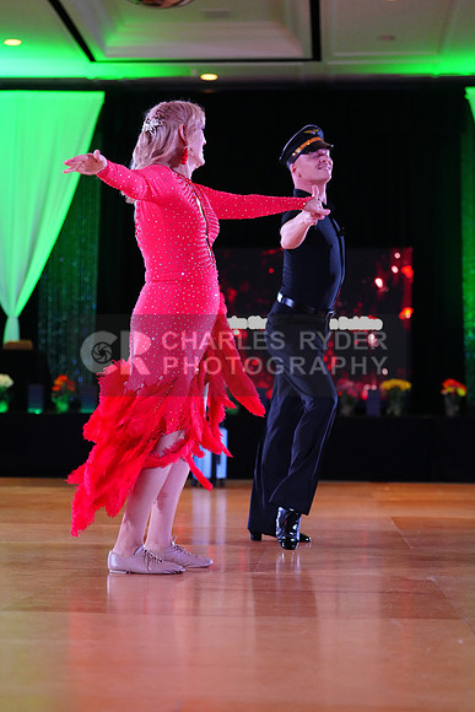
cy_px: 356
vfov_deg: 28.8
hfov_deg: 19.5
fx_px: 1384
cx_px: 238
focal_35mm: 70
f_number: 2.8
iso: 6400
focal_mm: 70
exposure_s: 1/400
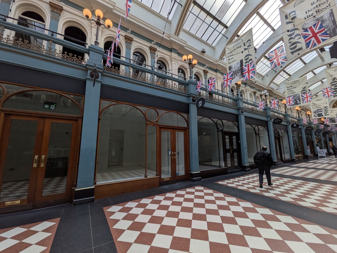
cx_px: 168
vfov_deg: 85.7
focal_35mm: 14
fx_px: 136
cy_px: 126
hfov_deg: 102.1
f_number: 2.2
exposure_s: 1/227
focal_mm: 1.85
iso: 42
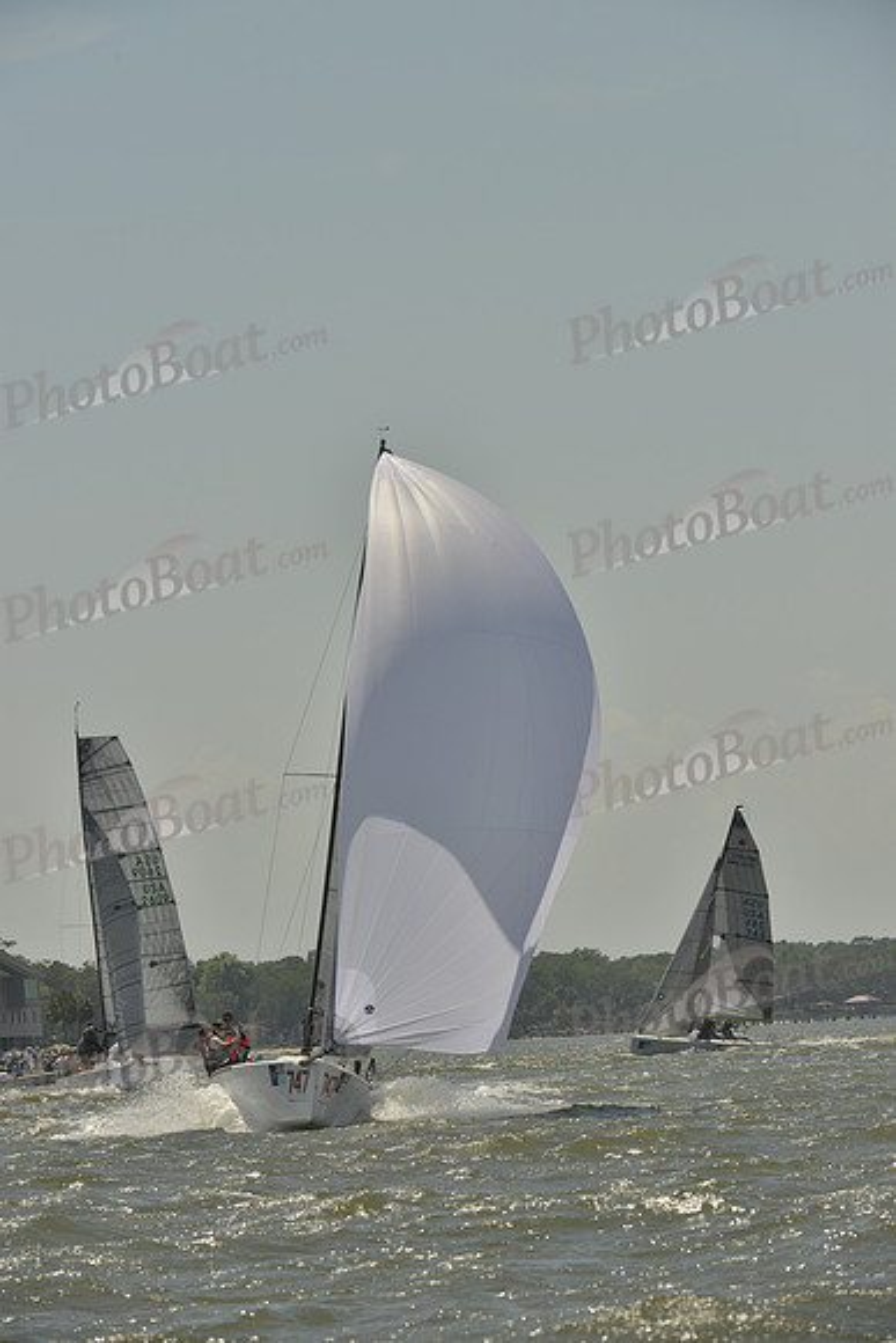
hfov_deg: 6.9
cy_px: 672
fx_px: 7462
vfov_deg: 10.3
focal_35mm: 200
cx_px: 448
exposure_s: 1/1600
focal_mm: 200
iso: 280
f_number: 10
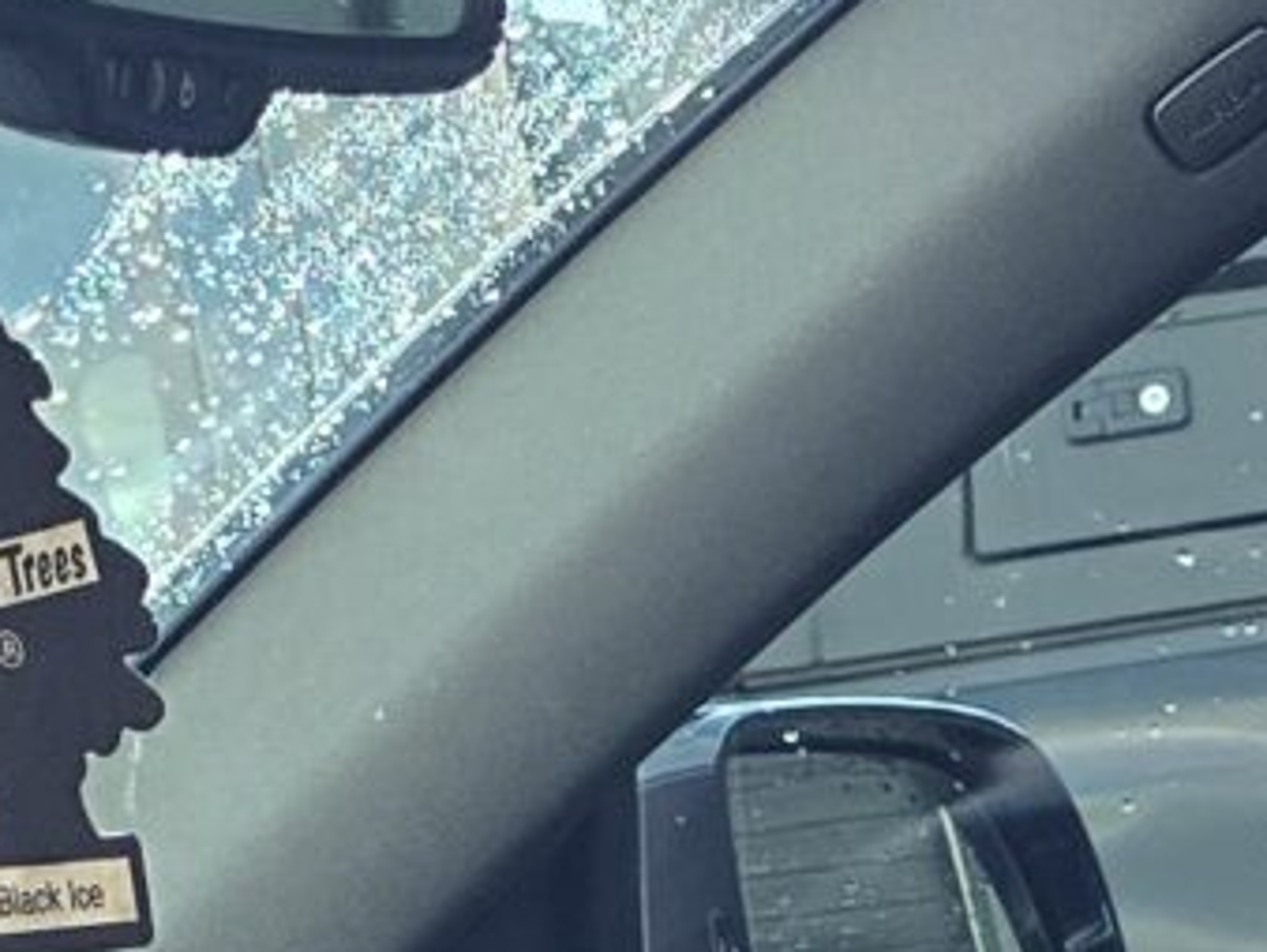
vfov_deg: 7.6
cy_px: 2736
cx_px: 2114
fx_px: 6373
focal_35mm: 174
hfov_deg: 10.8
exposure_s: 1/120
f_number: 1.7
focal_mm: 6.3
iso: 400
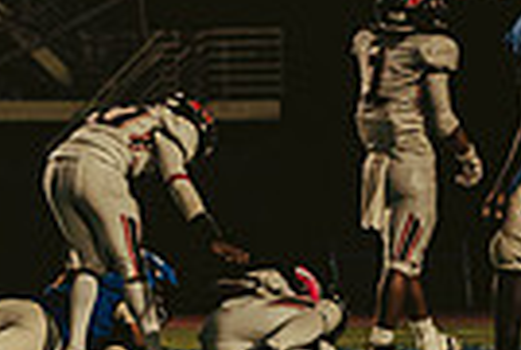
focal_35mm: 583
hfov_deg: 3.5
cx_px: -397
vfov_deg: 2.4
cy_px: -21
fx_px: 8456
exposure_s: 1/1000
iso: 2500
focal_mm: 135
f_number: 2.8
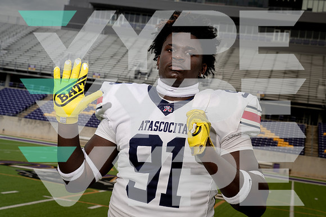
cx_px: 163
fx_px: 534
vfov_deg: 23.0
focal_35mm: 59
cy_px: 108
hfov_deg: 33.9
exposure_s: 1/250
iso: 100
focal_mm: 59
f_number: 8
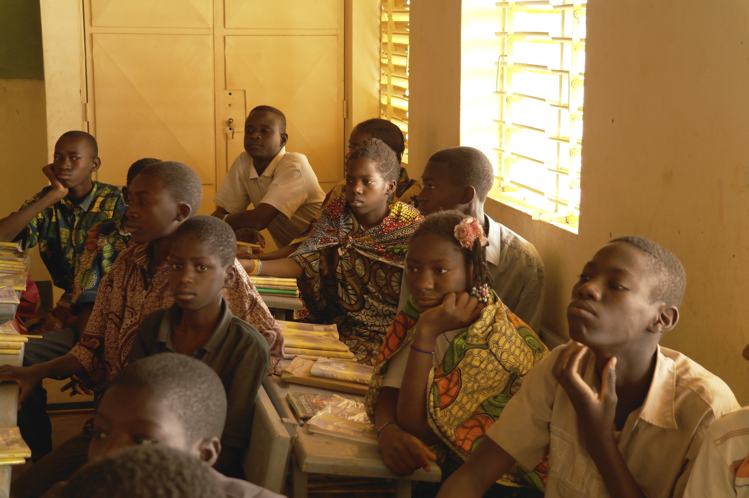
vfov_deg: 21.2
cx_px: 374
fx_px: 1331
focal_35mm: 64
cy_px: 249
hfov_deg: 31.4
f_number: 5
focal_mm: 42
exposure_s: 1/40
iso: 800
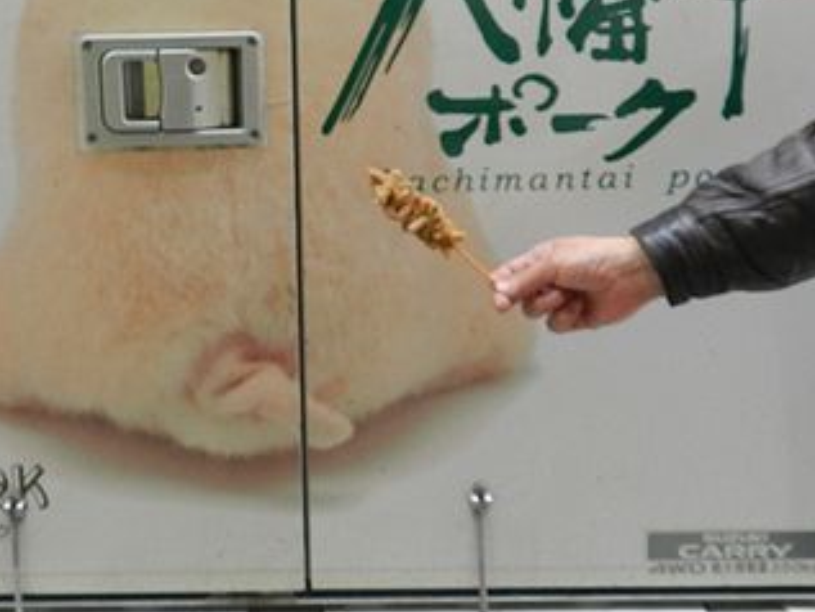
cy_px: 127
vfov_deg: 31.4
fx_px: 1060
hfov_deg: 41.6
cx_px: 283
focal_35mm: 45
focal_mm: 4
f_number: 3.4
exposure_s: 1/250
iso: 450
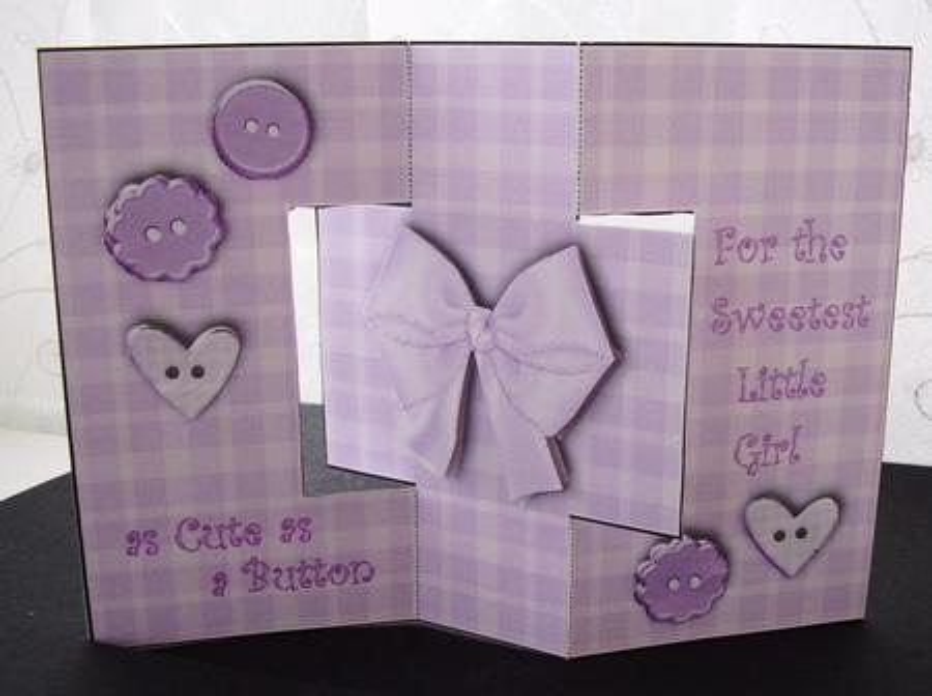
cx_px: 466
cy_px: 348
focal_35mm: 30
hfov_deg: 60.0
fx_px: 806
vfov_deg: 46.7
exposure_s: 1/54
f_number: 2.9
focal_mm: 5.8
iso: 100
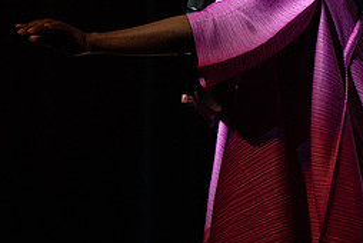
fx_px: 9146
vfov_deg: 1.5
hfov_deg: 2.3
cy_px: 59
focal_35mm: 906
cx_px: 276
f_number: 8
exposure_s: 1/320
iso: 3200
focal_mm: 397
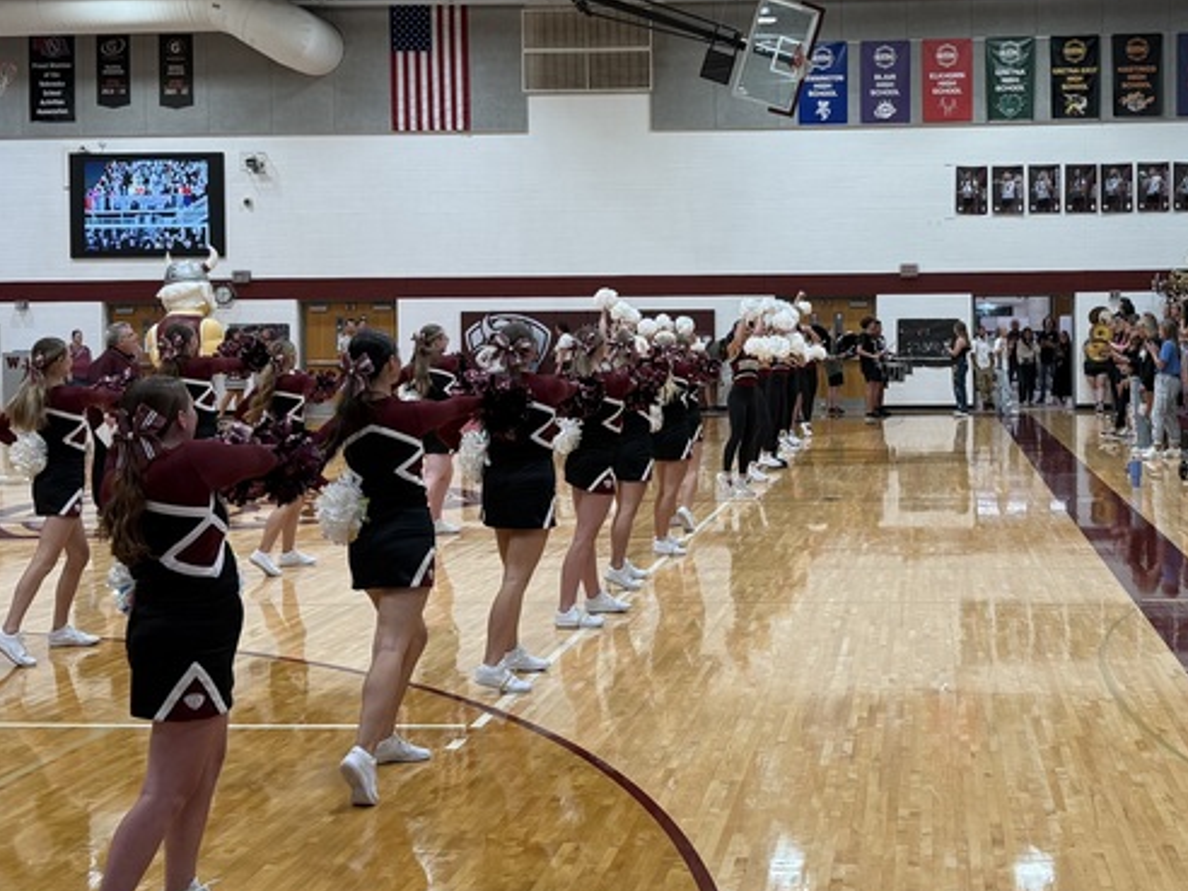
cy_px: 348
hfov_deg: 37.7
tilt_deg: -0.4
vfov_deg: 29.0
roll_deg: +0.9
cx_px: 809
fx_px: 1716
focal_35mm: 50
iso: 100
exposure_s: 1/120
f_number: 1.78
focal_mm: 6.76
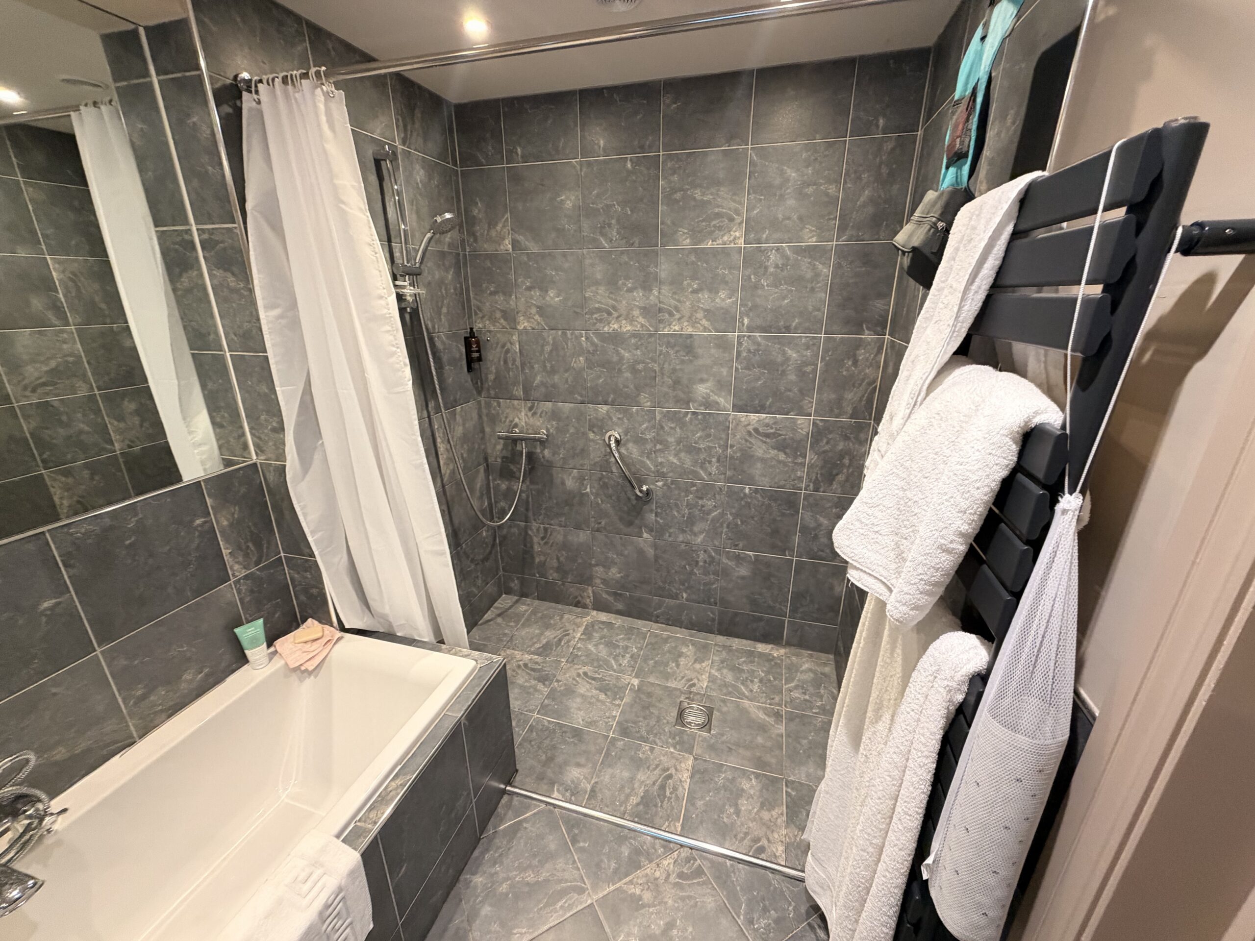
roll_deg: +0.5
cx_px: 628
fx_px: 508
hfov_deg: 102.1
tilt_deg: -19.5
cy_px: 470
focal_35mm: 14
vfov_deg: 85.7
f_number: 2.2
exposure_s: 1/50
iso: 320
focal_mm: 2.22
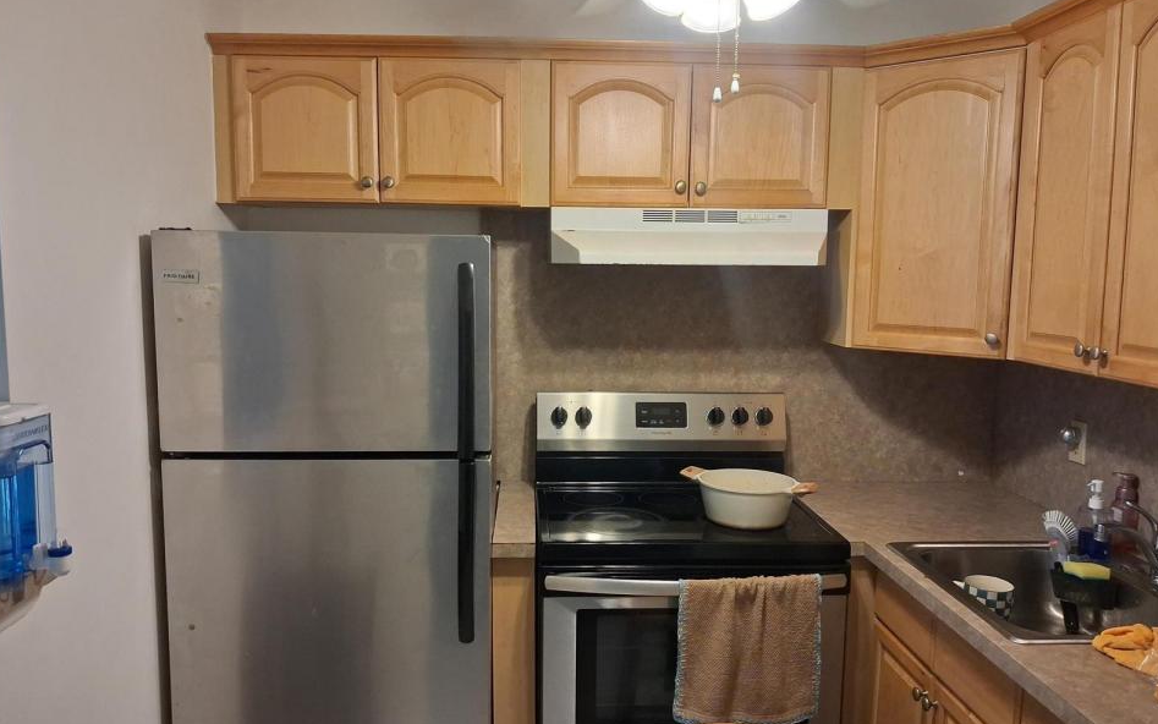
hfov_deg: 64.6
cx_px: 576
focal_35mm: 29
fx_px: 915
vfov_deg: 43.2
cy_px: 367
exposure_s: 1/120
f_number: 1.8
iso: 320
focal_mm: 4
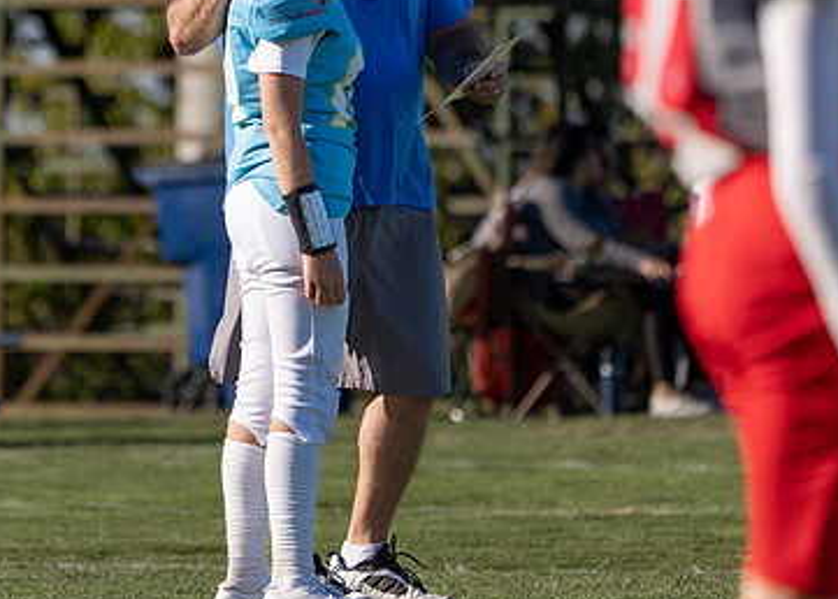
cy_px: 135
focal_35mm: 620
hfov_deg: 3.3
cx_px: 289
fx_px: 14759
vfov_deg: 2.3
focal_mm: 345
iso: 250
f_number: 5.6
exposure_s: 1/1600
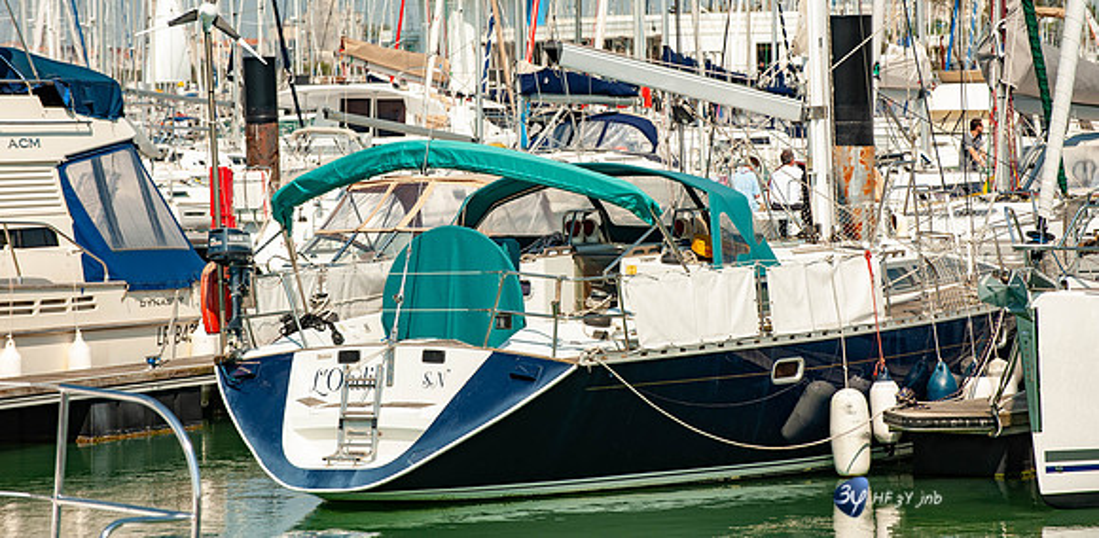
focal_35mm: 216
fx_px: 6103
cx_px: 550
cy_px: 172
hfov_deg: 10.3
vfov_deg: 5.0
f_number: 10
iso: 200
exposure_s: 1/400
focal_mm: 200
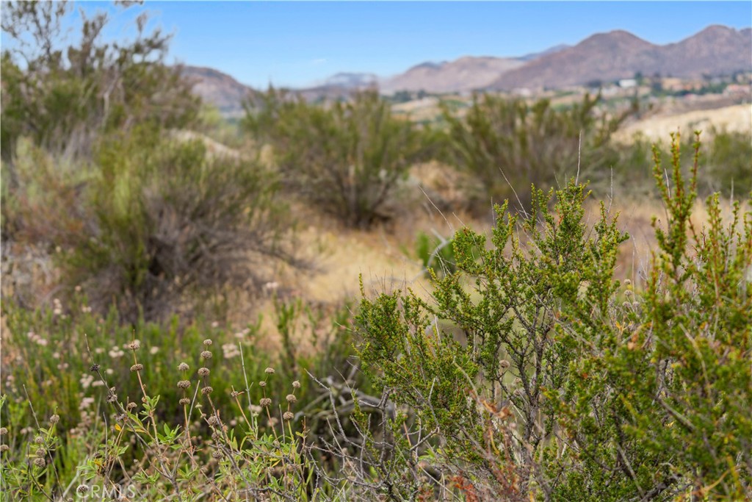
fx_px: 1567
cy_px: 251
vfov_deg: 18.2
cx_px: 376
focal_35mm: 75
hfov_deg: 27.0
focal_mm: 75
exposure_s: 1/160
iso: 100
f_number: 5.6
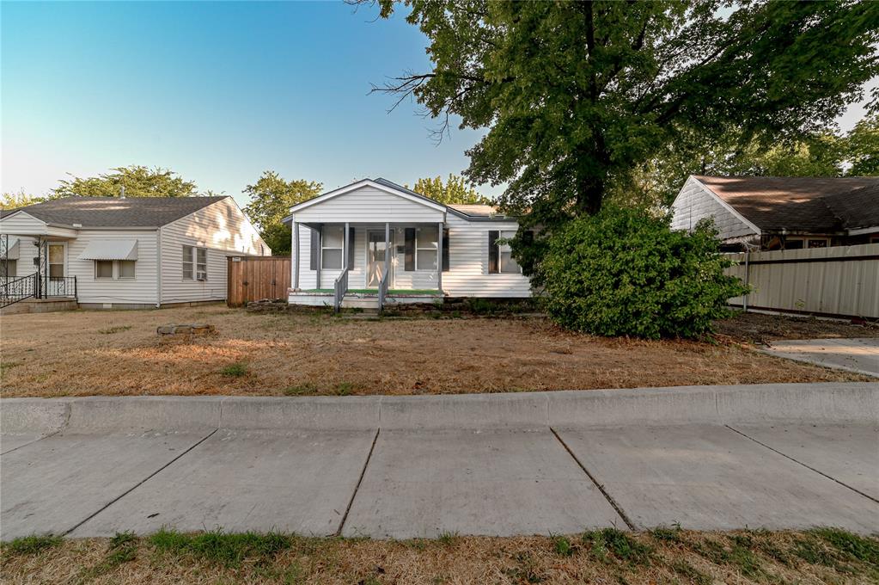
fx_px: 341
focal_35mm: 14
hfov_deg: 104.3
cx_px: 440
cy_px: 292
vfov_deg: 81.1
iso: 250
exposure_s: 1/160
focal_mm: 14
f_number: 8
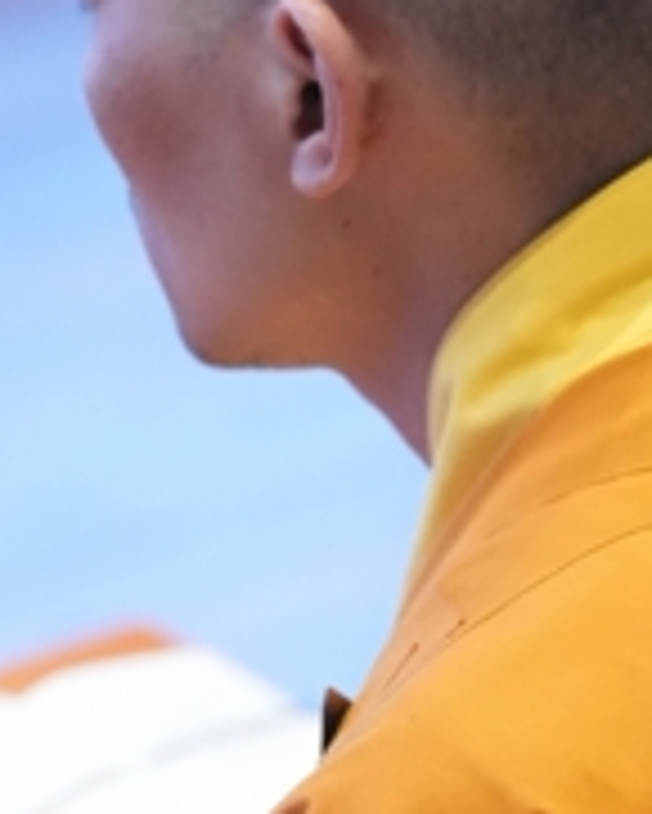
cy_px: 821
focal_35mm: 637
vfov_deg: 3.0
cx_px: -54
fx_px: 15352
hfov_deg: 2.4
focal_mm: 126
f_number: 4
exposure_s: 1/250
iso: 6400
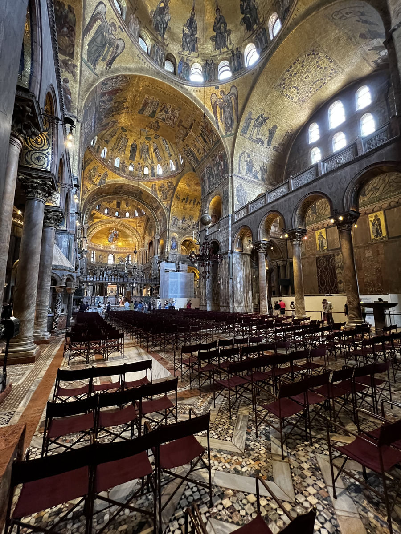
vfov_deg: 106.2
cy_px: 267
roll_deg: +0.5
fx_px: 201
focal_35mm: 13
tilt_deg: +9.3
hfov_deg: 89.9
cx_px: 200
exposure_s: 1/50
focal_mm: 1.57
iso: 1000
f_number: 1.8
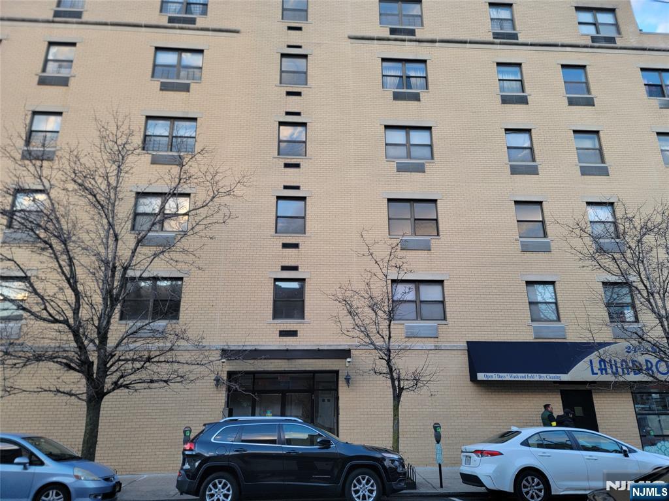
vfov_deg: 56.8
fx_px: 464
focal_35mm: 24
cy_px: 250
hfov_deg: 71.6
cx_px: 334
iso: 50
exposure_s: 1/120
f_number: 1.8
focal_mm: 6.7
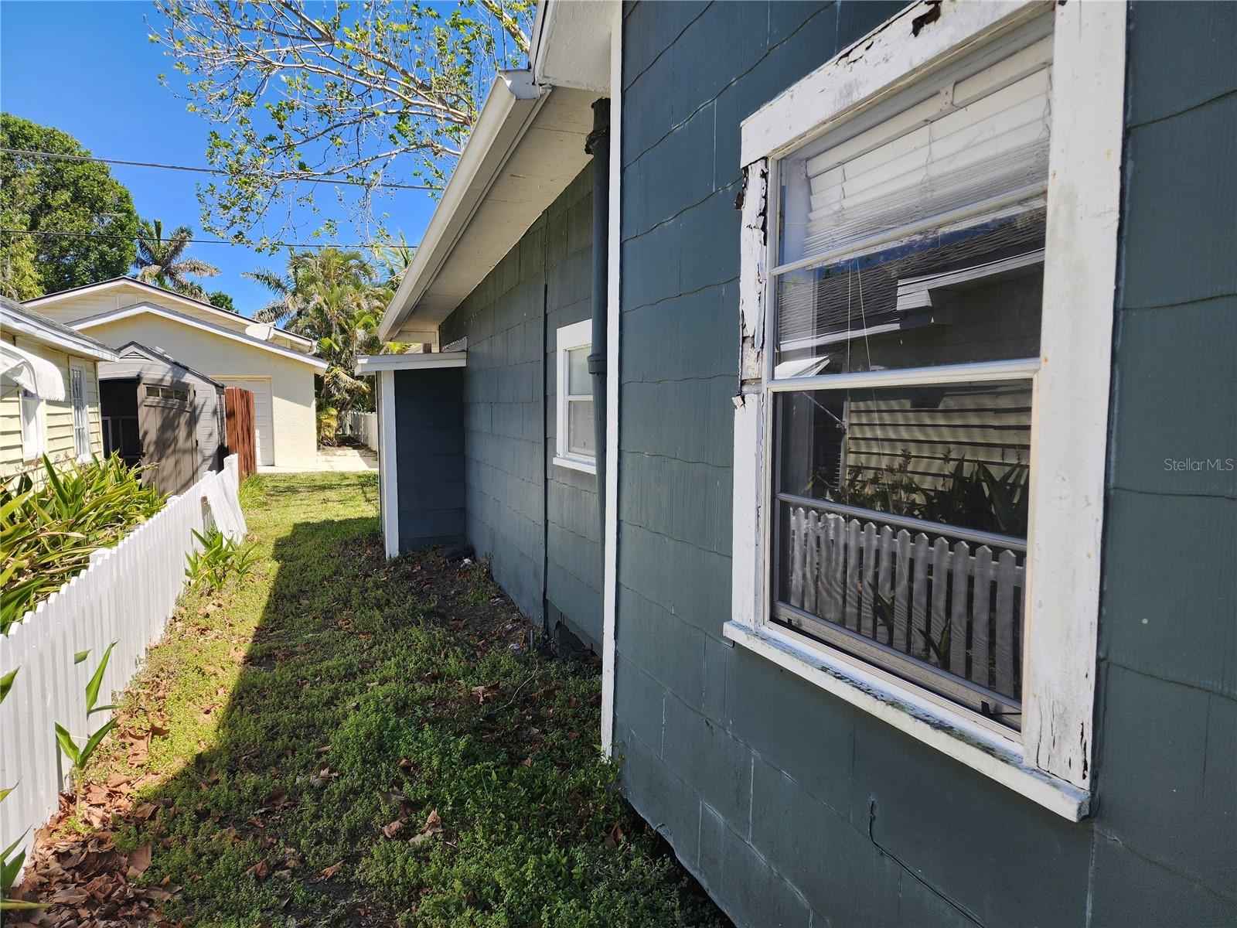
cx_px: 618
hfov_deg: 73.9
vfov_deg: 58.9
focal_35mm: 23
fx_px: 822
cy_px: 464
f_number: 1.8
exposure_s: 1/532
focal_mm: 6.4
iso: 12
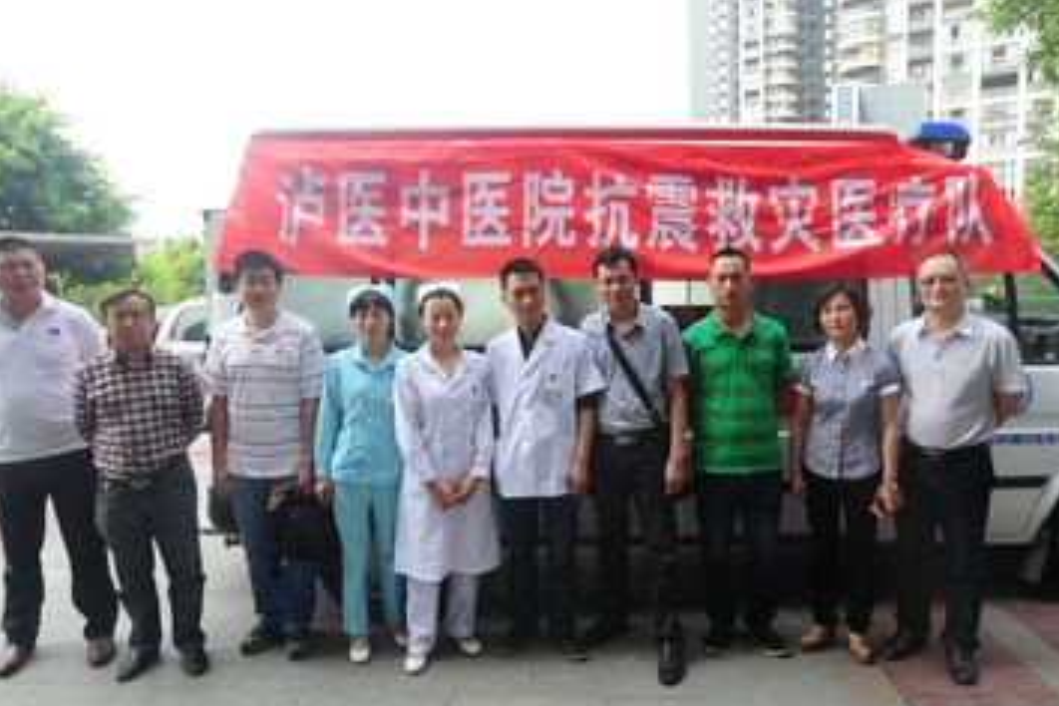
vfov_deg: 53.1
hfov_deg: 73.7
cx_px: 544
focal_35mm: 24
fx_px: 706
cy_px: 369
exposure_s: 1/320
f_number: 5.6
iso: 320
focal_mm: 17
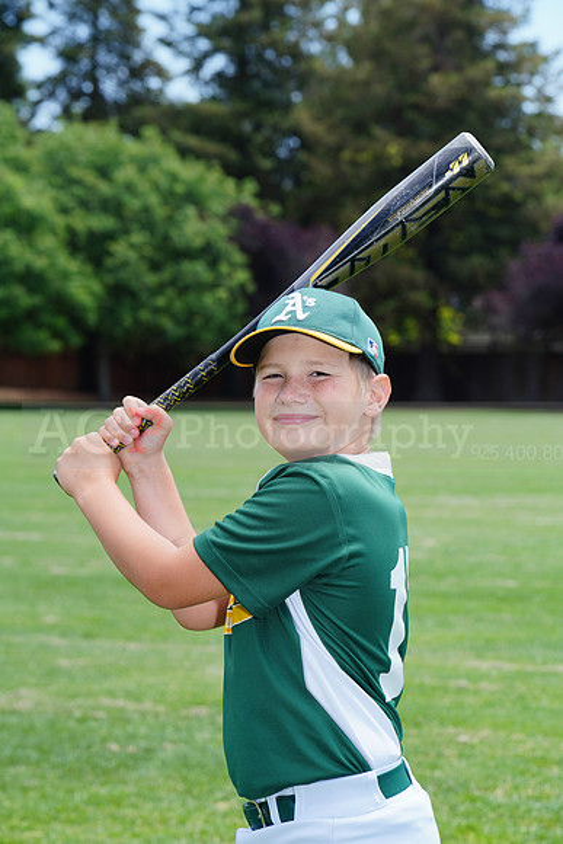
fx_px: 3446
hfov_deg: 9.3
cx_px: 282
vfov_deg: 14.0
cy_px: 422
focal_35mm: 147
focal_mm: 147
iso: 200
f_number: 10
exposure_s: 1/200
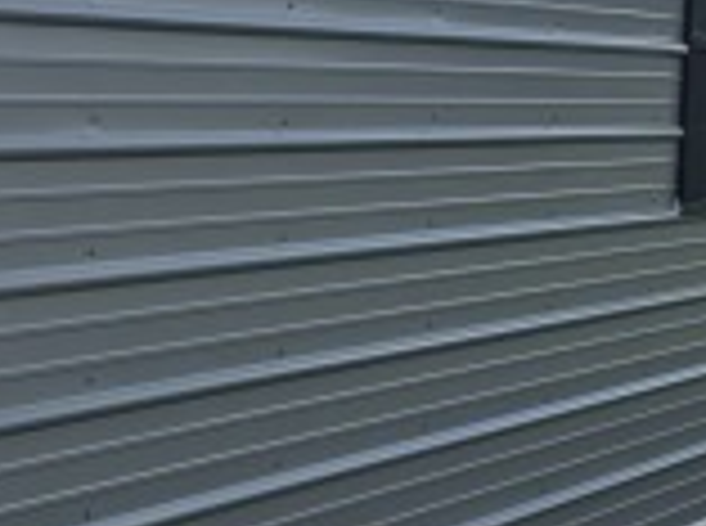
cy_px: 166
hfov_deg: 20.4
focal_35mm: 94
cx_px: 36
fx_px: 1913
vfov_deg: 15.6
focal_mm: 6.3
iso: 80
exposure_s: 1/7944
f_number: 1.7
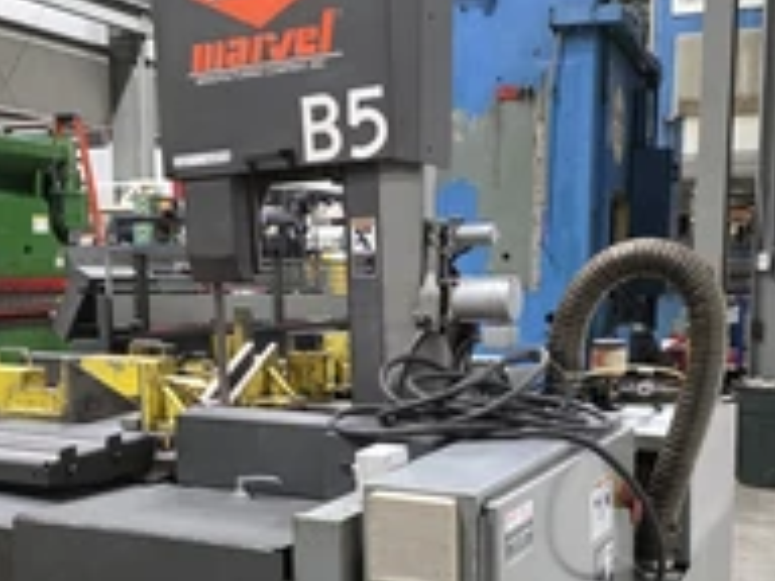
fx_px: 1075
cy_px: 391
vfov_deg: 30.0
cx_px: 371
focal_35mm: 48
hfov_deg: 39.6
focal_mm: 6.3
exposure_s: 1/120
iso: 1600
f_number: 1.7
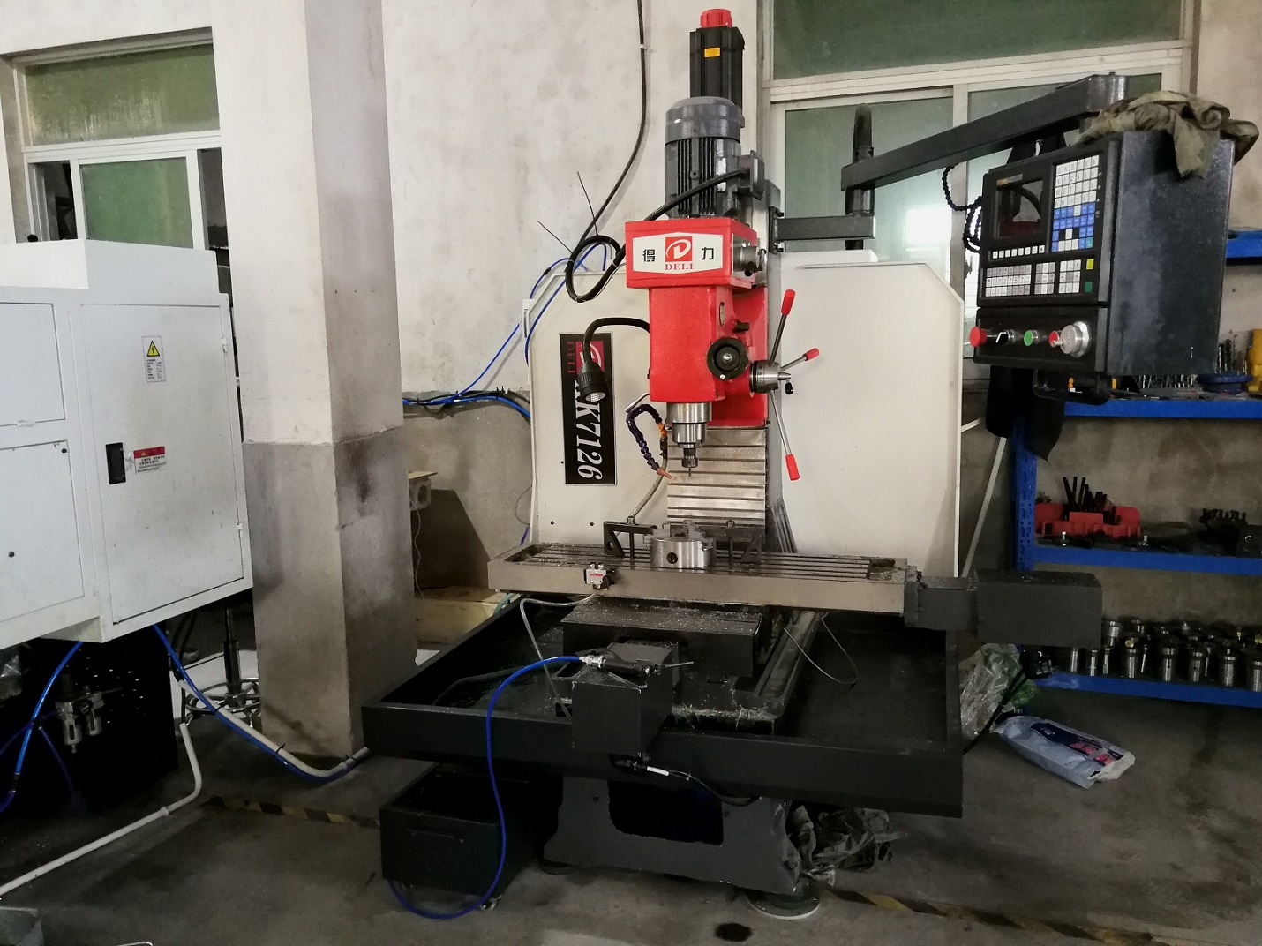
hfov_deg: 65.3
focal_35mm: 27
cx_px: 631
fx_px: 984
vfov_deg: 51.3
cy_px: 473
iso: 640
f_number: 2.2
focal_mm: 3.95
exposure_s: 1/16.7
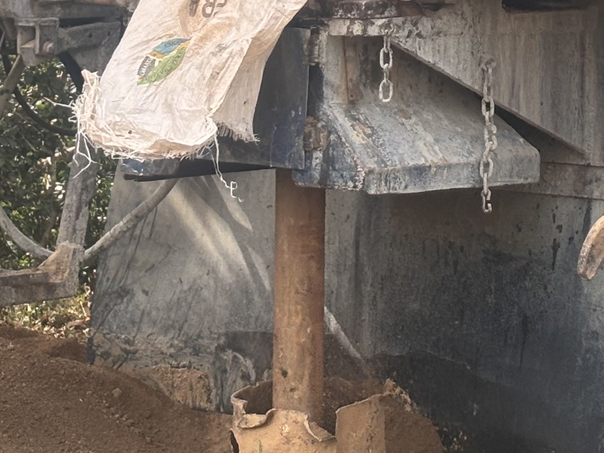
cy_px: -124
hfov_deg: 12.0
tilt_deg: -0.1
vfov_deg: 8.9
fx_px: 2862
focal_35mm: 164
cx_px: 514
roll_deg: +0.5
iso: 32
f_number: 1.6
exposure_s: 1/675
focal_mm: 5.96
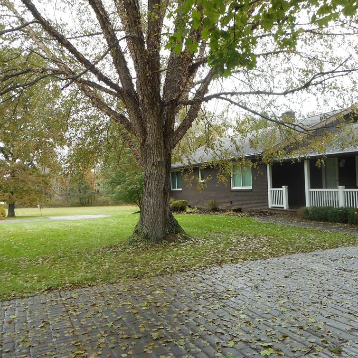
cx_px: 208
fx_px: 351
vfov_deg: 54.0
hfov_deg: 53.8
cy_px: 181
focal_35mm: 30
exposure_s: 1/50
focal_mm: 4.5
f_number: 3.7
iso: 80
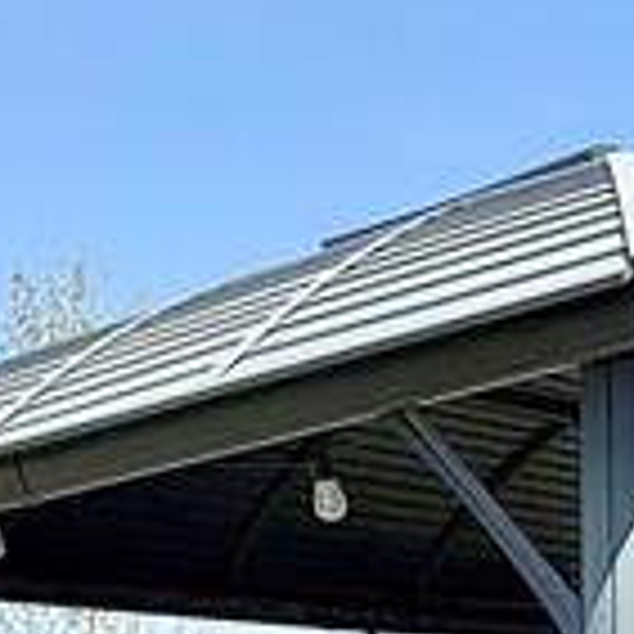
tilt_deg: +1.6
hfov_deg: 18.4
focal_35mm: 90
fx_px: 1865
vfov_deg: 18.2
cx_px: 728
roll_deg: +0.9
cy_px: 778
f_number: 2.2
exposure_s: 1/1698
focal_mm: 2.22
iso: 50
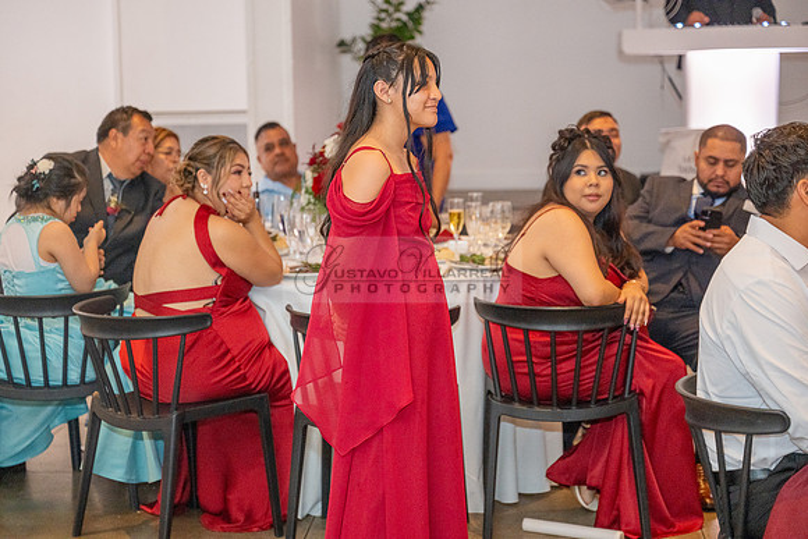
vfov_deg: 19.5
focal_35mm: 70
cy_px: 270
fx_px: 1571
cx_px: 404
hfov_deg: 28.8
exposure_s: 1/200
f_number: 2.8
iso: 2000
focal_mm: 70
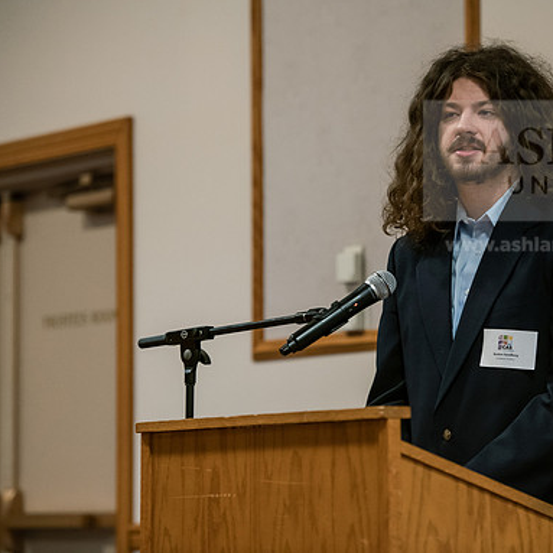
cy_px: 275
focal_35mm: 157
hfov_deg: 11.1
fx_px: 2838
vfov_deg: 11.1
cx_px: 380
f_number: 3.2
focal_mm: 122
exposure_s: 1/200
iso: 2000
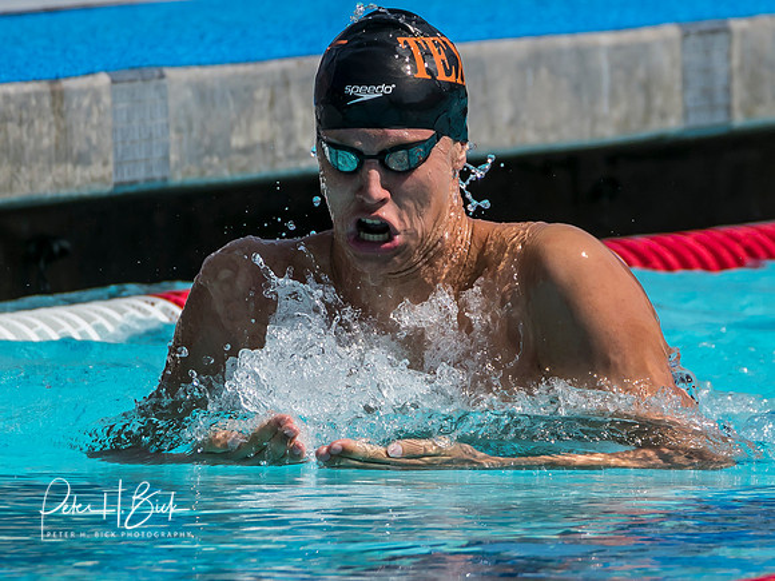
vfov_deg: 1.3
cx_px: 358
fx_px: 24908
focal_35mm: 1113
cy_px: 320
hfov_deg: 1.8
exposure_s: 1/1600
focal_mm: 280
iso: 250
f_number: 6.3
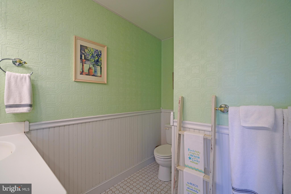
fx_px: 129
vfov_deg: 73.8
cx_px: 146
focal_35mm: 16
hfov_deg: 96.7
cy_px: 97
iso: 1000
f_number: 4
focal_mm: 16
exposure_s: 1/160
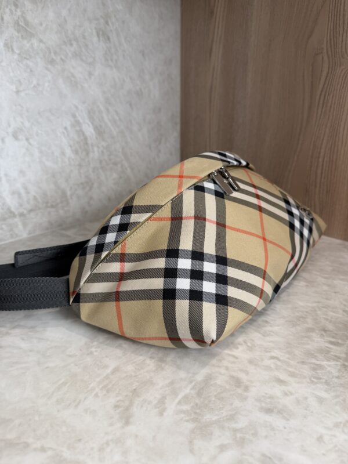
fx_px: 322
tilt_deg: -20.3
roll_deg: -0.2
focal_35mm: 24
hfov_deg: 56.8
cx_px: 174
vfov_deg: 71.6
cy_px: 232
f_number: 1.78
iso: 100
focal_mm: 6.76
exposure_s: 1/120
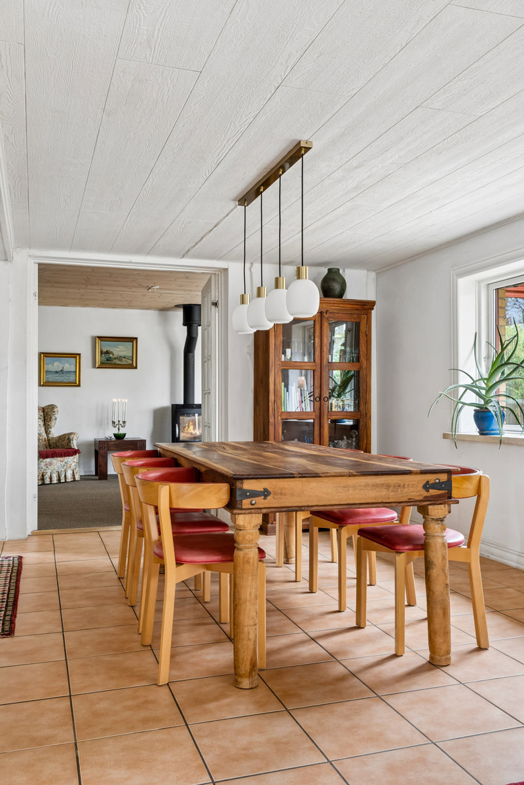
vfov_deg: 61.9
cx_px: 262
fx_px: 655
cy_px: 392
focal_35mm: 30
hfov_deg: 43.6
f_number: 8
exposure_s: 1.6
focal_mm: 20
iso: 200
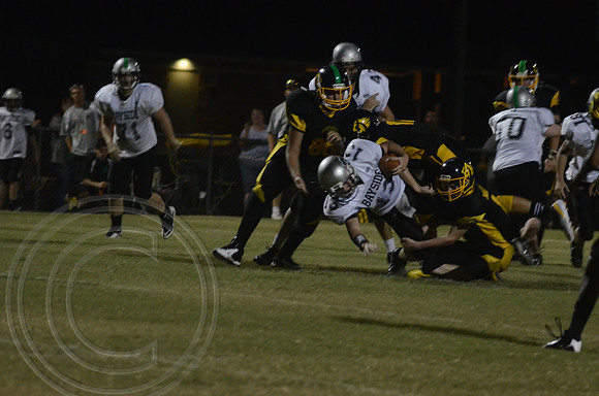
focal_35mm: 300
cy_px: 198
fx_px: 4981
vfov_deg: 4.6
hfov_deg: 6.9
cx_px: 300
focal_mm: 200
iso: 3200
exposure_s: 1/160
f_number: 5.6
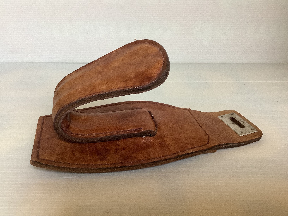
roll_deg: +0.2
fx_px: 258
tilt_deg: -24.0
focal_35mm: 31
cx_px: 144
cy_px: 108
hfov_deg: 58.4
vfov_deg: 45.4
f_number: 2.4
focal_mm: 3.3
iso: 320
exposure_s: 1/60
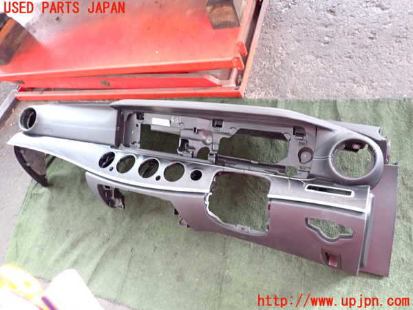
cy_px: 155
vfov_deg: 54.9
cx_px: 206
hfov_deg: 69.4
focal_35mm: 25
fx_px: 298
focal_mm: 4.5
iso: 800
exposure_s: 1/30
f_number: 2
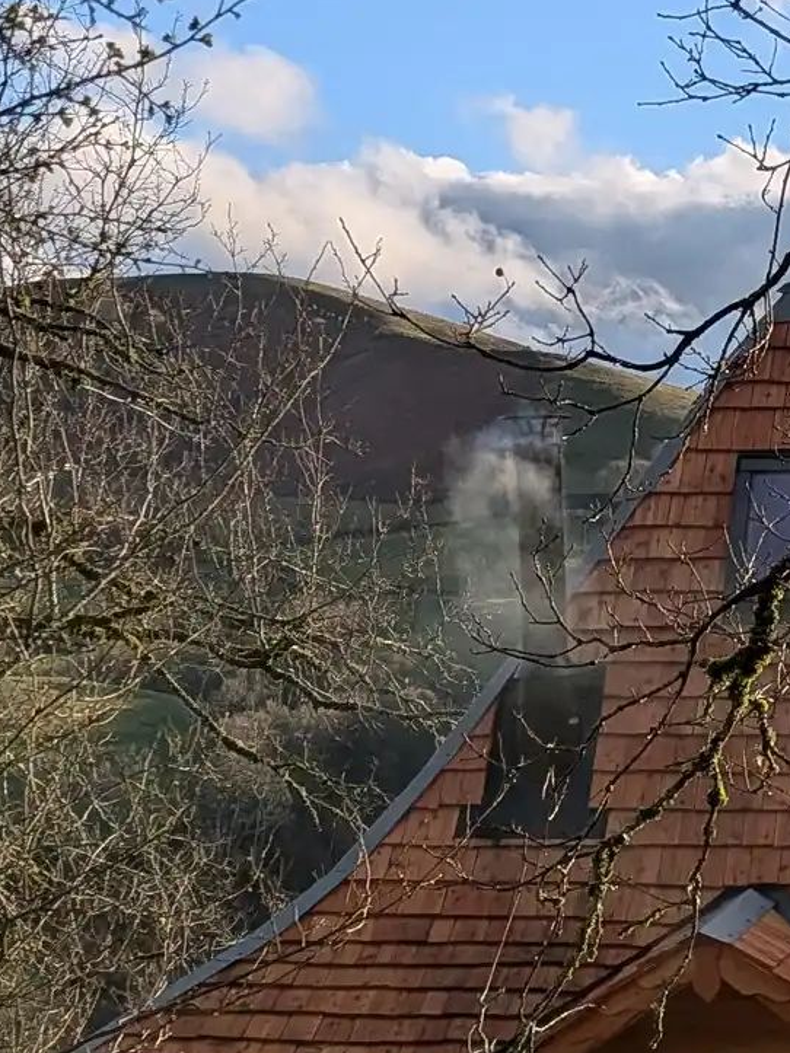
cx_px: 854
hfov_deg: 16.8
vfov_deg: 22.9
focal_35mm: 85
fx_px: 2587
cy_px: 741
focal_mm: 4.53
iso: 28
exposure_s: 1/1495
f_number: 1.7
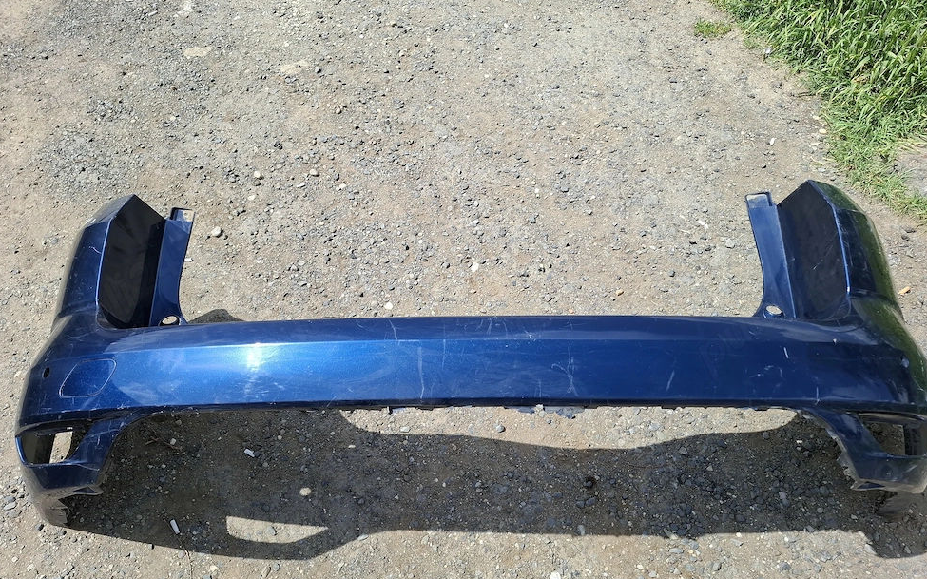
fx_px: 631
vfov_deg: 49.2
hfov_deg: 72.6
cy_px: 308
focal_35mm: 25
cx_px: 464
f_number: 1.8
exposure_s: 1/1179
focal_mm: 5.54
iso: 50
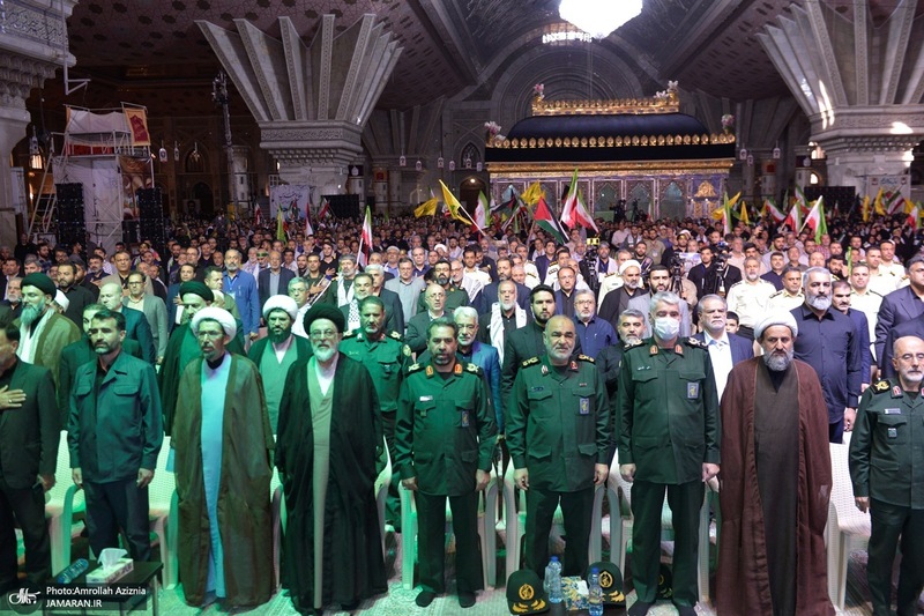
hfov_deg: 58.7
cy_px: 308
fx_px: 821
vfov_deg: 41.1
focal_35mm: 32
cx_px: 462
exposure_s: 1/100
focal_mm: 32
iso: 2000
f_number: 4
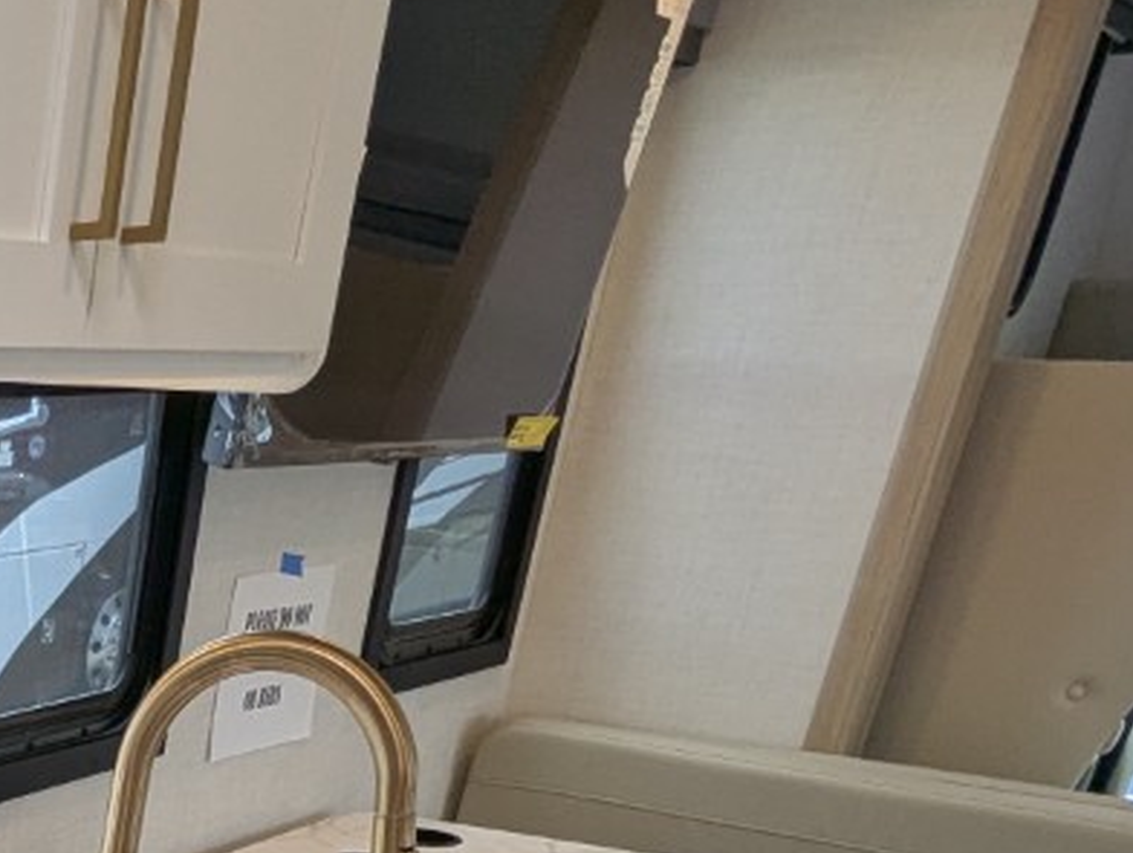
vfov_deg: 20.5
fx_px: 1868
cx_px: -406
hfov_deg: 27.2
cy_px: 1408
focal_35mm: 57
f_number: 2.2
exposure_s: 1/121
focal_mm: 2.35
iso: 47
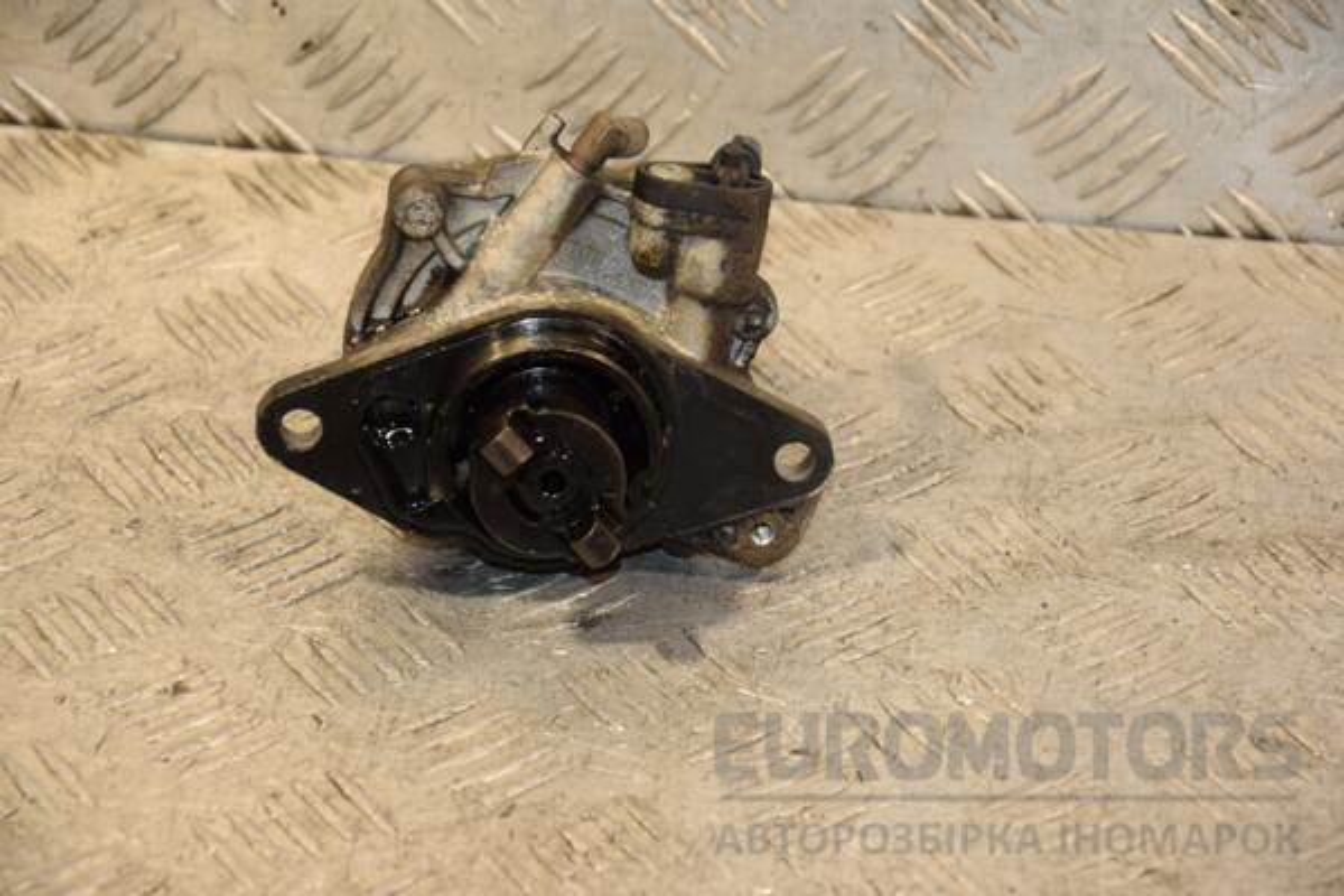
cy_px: 448
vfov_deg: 10.2
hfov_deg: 15.2
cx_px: 672
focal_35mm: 135
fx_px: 5040
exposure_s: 1/100
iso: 800
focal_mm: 90
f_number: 5.6
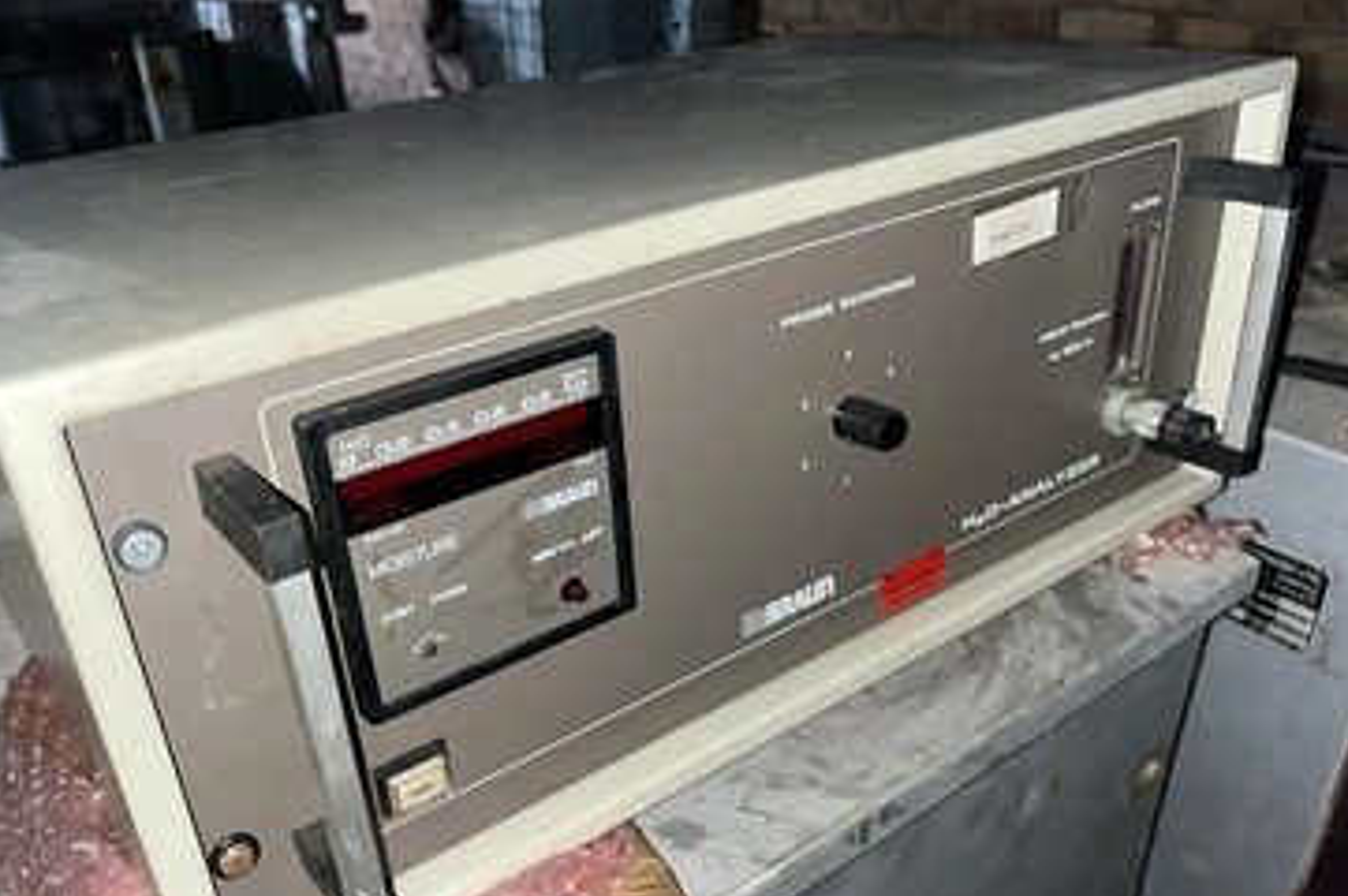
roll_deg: +2.8
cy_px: 523
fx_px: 1122
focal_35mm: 30
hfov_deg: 61.9
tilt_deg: -29.2
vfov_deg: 43.4
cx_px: 616
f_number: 1.6
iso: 40
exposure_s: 1/43
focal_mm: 5.1
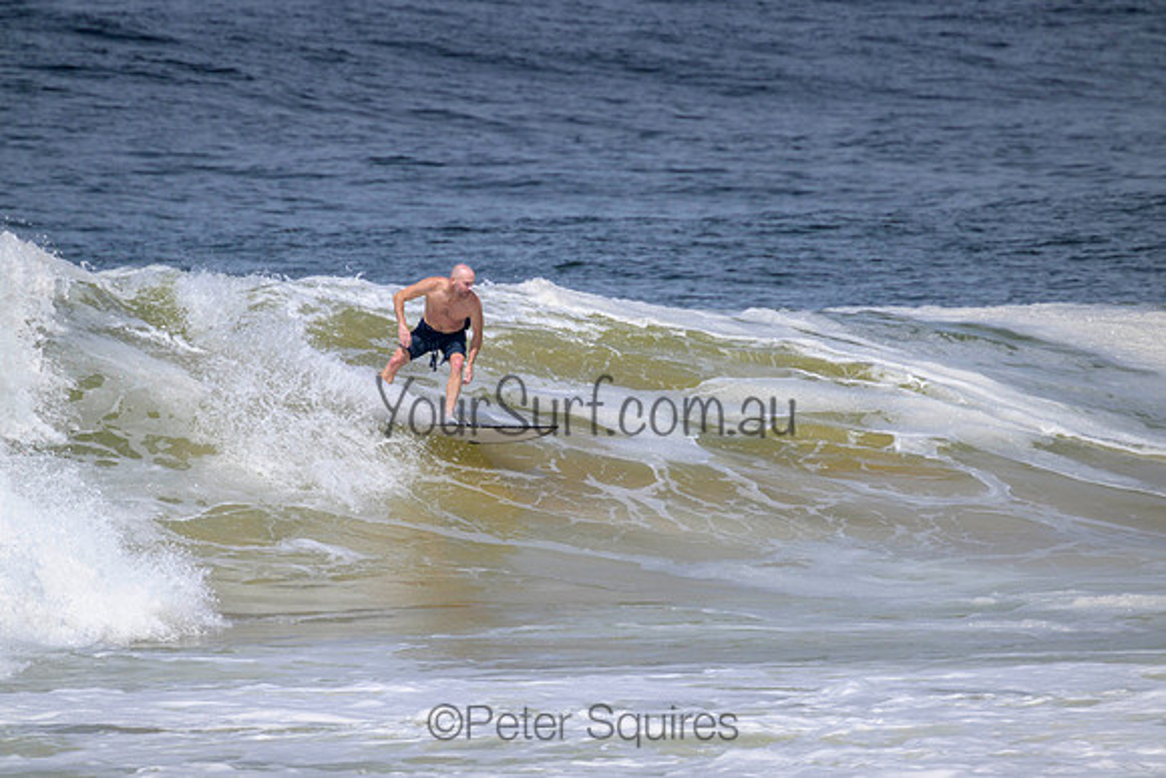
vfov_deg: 1.7
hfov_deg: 2.6
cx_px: 583
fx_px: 25916
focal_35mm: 800
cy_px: 389
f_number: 11
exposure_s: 1/2000
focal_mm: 800
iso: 500
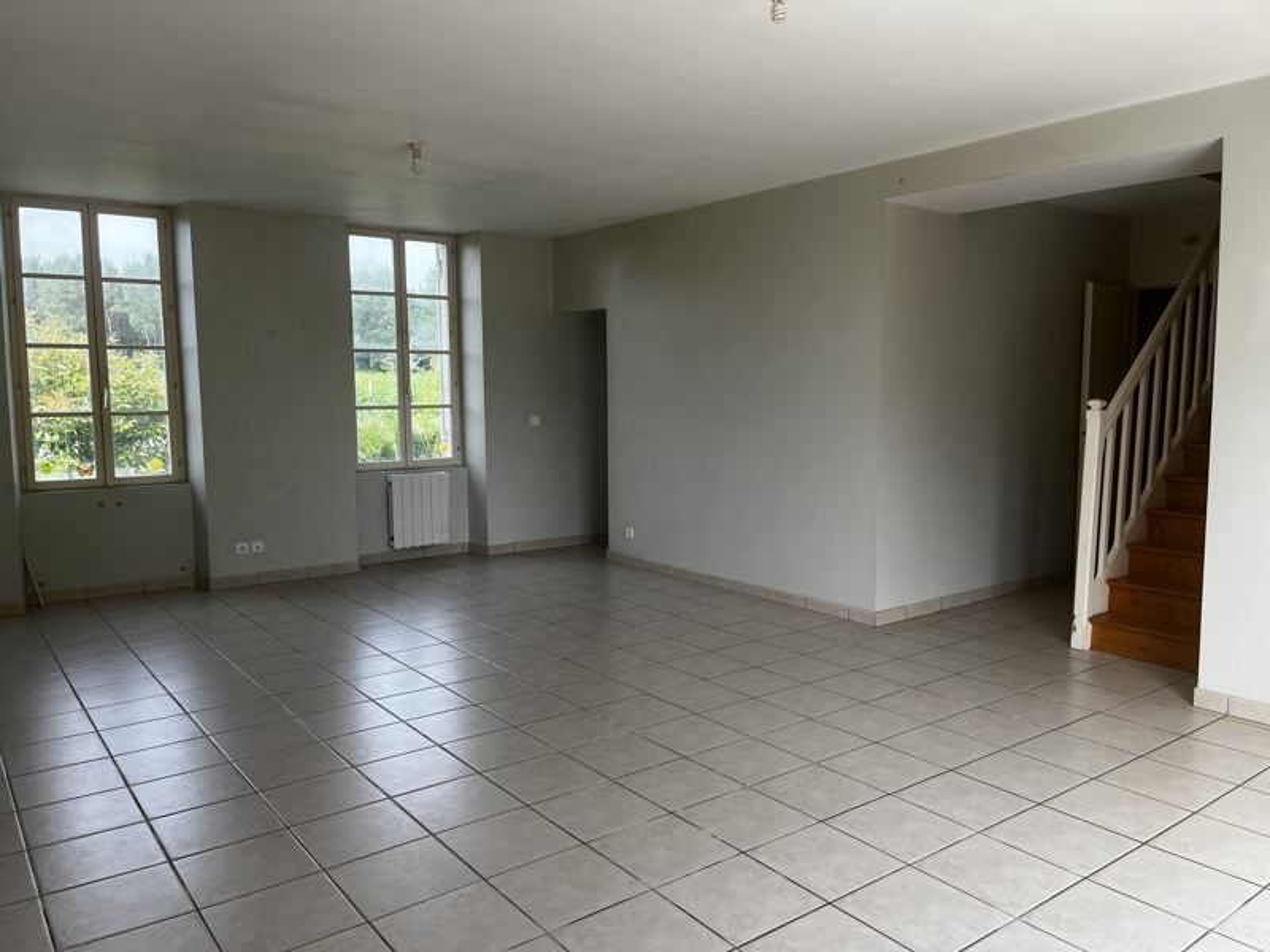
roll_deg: +0.7
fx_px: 954
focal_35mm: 26
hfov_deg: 67.3
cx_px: 635
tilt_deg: -5.9
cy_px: 476
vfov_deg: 53.1
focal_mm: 5.1
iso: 50
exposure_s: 1/301
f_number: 1.6
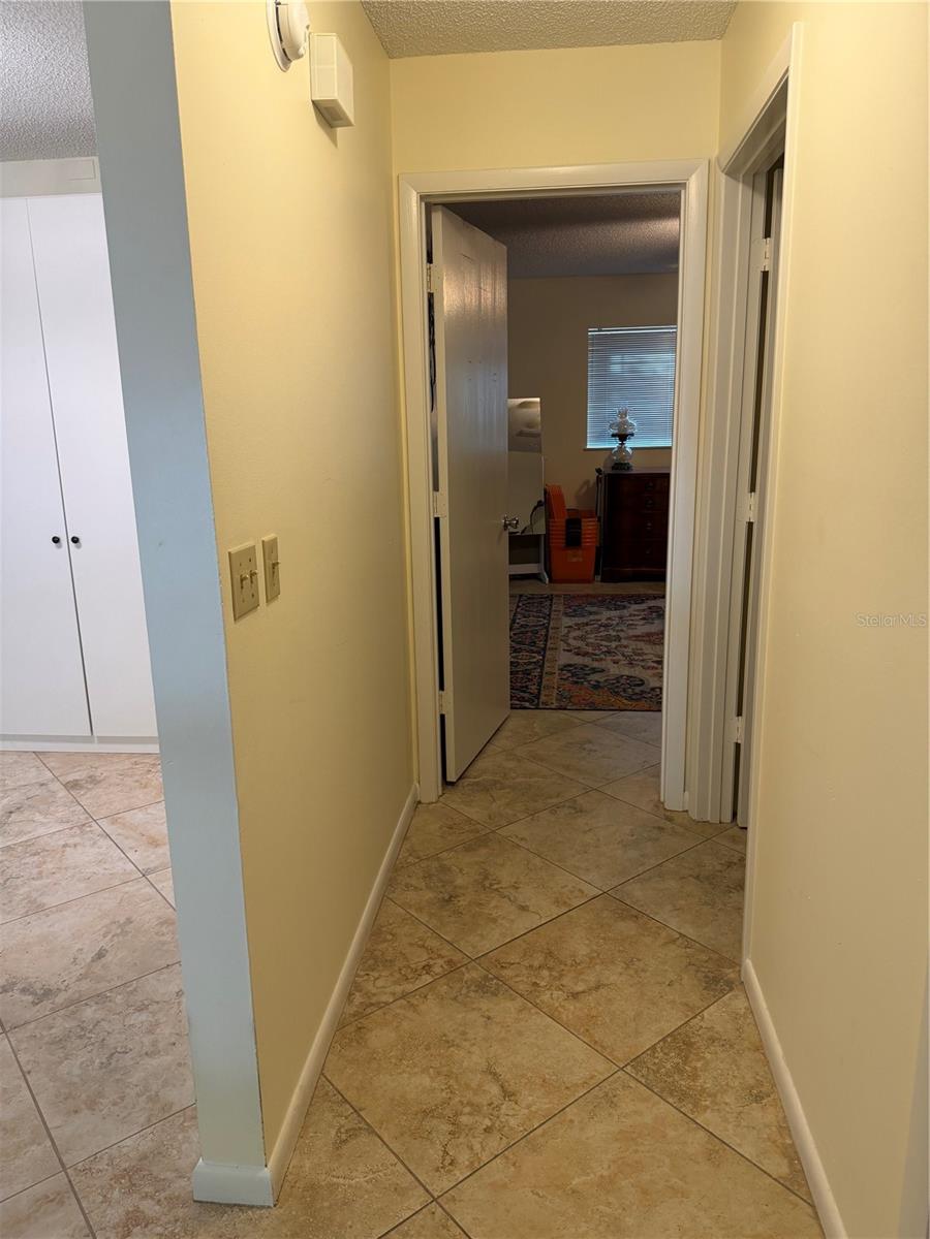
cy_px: 620
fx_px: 860
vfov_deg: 71.6
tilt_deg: -13.9
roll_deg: +0.3
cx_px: 465
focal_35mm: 24
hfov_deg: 56.8
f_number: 1.78
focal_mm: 6.76
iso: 160
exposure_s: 1/60
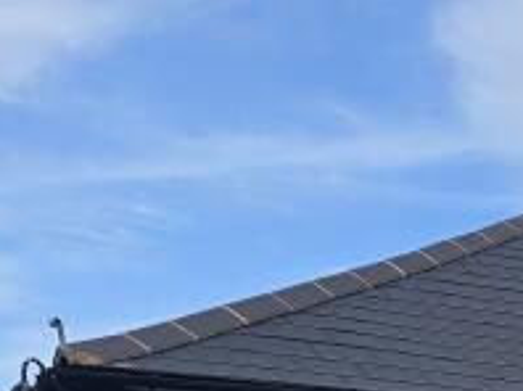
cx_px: 758
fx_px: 1796
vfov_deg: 11.0
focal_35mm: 119
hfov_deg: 15.4
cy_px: 843
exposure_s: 1/596
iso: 12
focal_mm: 6.3
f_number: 1.7
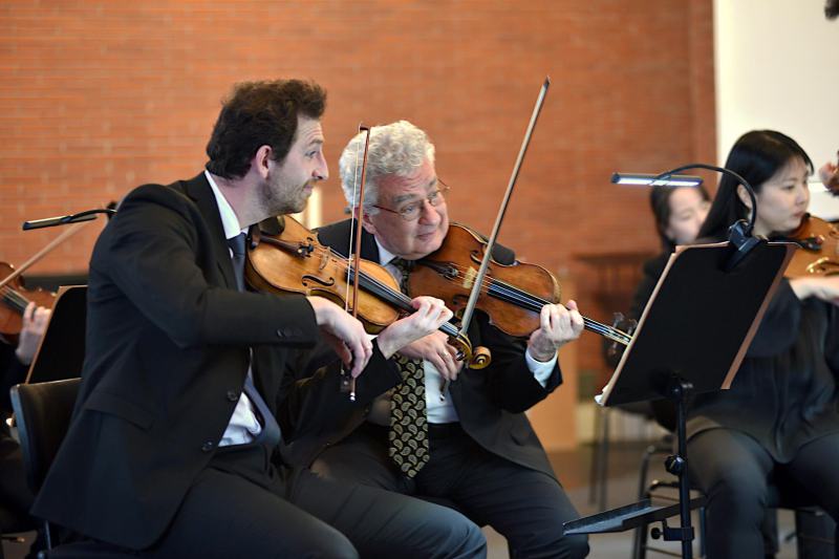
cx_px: 420
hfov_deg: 19.5
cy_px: 280
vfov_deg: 13.0
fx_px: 2446
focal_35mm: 105
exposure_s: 1/25
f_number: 2.8
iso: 1600
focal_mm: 105
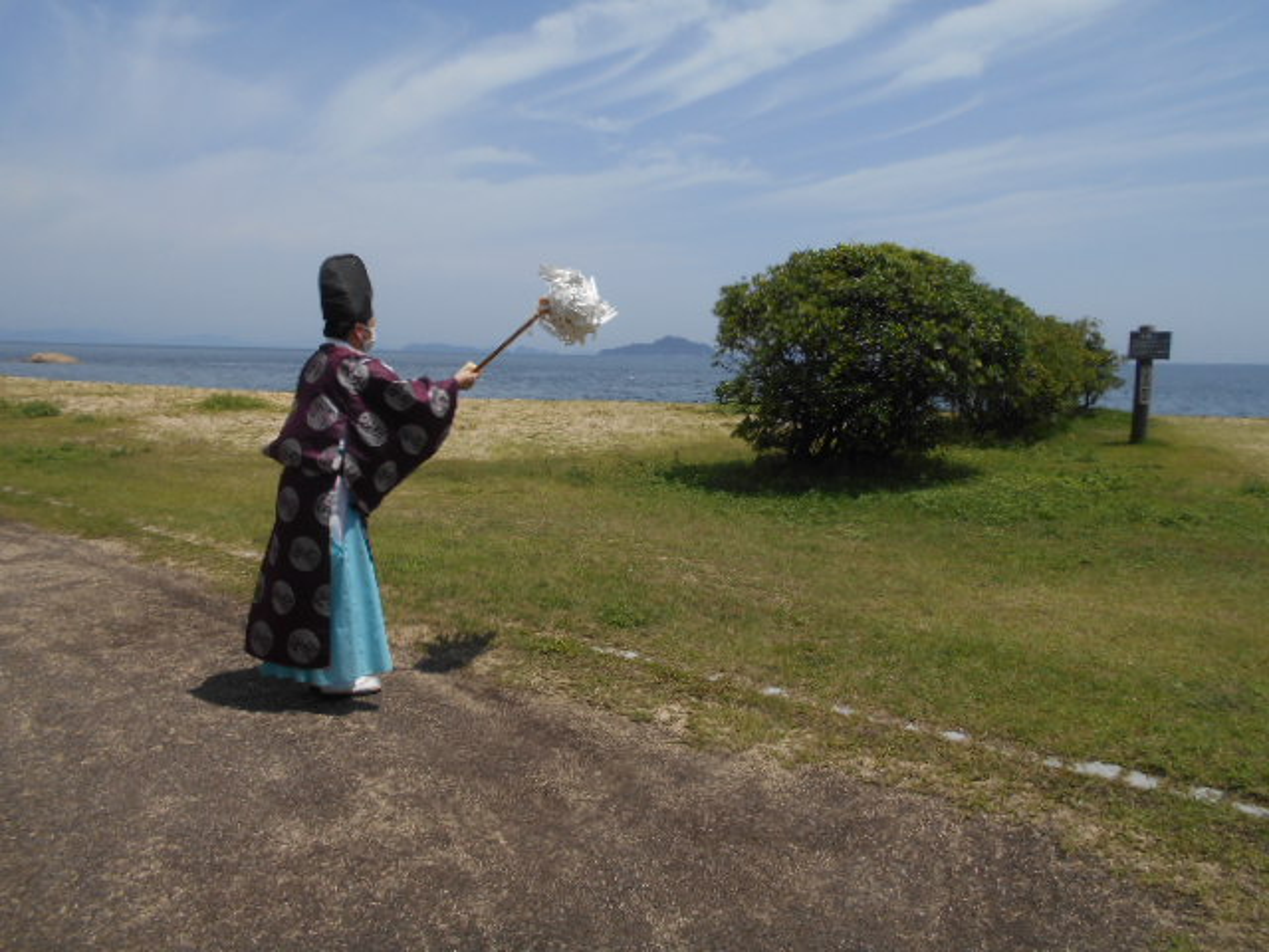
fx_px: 953
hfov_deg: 67.3
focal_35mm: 26
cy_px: 476
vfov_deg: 53.1
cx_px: 634
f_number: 3.2
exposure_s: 1/1600
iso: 80
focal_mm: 4.6
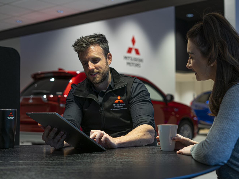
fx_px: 380
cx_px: 133
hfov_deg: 34.9
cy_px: 91
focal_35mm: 55
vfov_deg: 26.6
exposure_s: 1/50
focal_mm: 50
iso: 200
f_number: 3.2
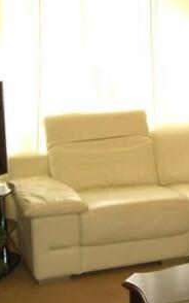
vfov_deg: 25.2
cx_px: 182
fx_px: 675
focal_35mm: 82
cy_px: 175
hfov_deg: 15.7
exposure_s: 1/60
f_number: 2.8
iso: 100
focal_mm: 8
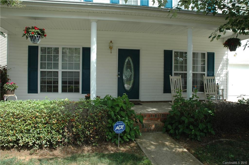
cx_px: 124
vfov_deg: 47.8
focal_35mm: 27
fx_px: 187
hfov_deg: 67.4
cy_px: 82
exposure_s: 1/250
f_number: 9
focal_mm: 18
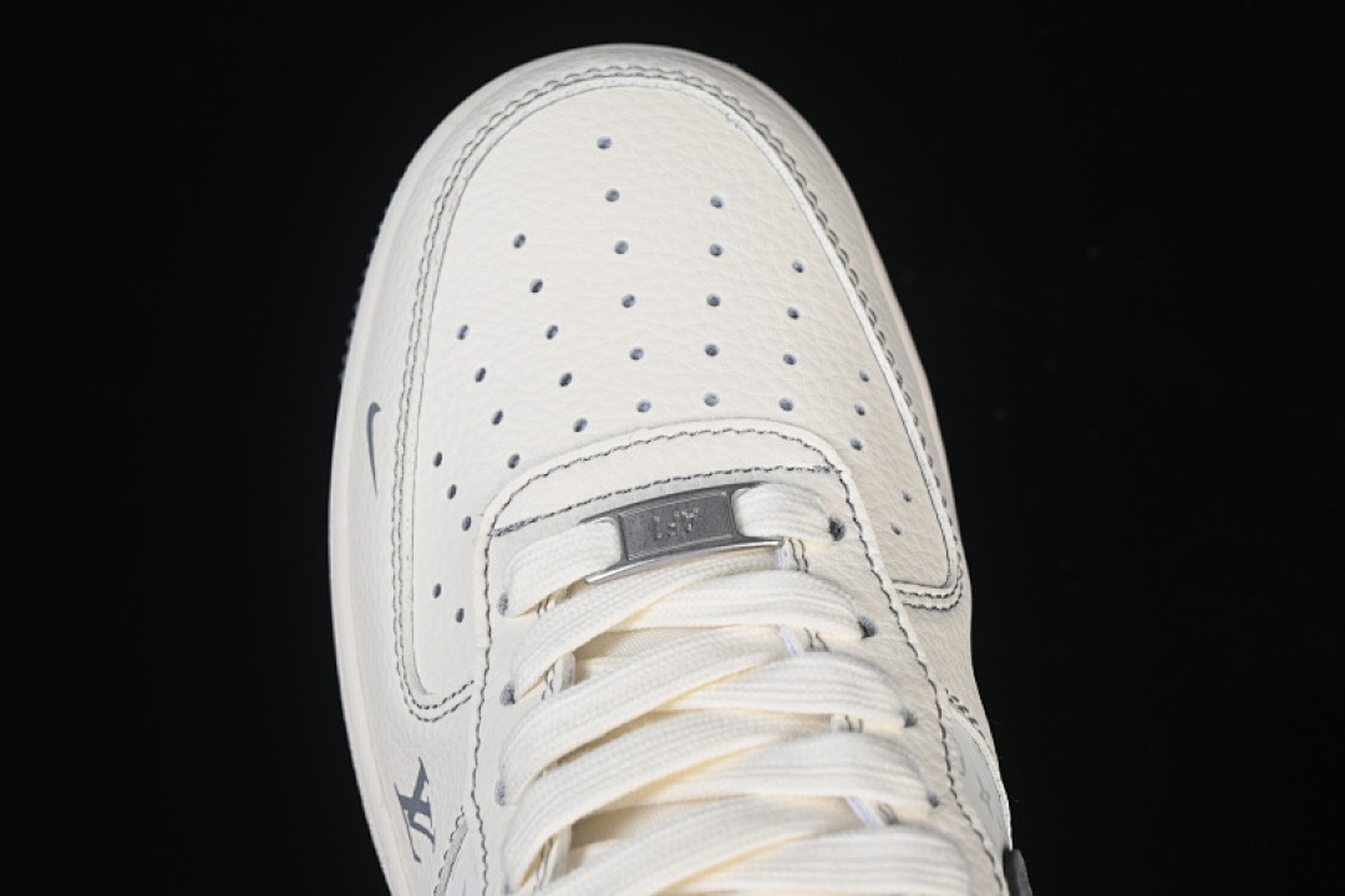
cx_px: 672
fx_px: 2802
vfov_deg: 18.2
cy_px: 448
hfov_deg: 27.0
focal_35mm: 75
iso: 160
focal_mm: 50
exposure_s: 1/80
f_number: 7.1
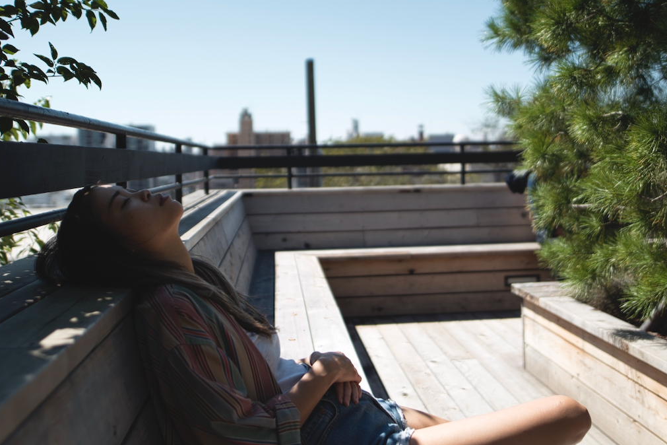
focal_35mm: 38
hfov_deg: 50.7
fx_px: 704
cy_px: 168
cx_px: 354
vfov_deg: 34.9
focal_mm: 20
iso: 100
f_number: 1.4
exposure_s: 1/4000
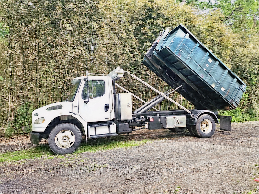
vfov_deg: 56.8
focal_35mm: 24
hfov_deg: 71.6
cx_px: 130
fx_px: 180
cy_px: 97
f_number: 1.8
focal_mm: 5
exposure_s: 1/120
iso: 160
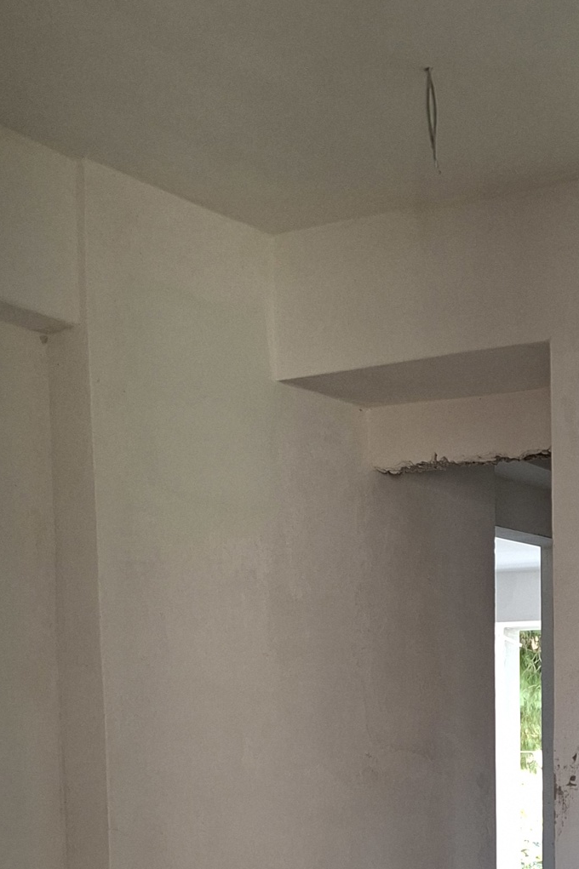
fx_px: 1448
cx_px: 598
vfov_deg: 30.3
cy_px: 929
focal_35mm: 60
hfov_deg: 21.7
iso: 80
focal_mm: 5.54
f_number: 1.8
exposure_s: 1/100
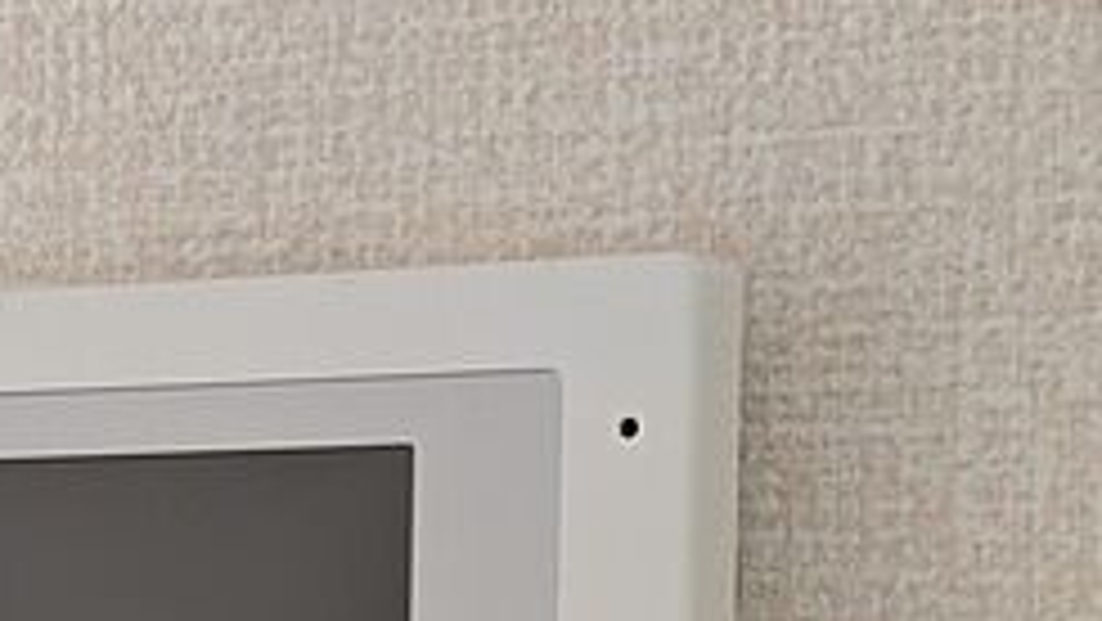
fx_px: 4238
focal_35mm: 145
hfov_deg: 14.7
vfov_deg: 8.1
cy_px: 1030
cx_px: 175
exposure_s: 1/25
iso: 123
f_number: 1.89
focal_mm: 5.43
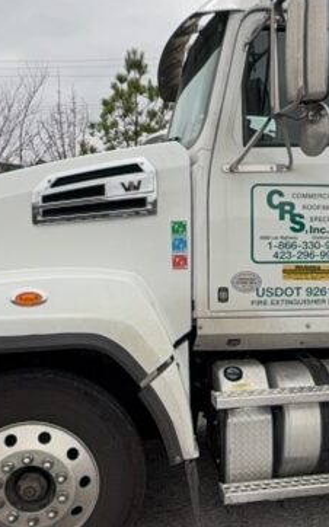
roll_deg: -1.3
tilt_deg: -12.5
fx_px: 603
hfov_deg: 30.1
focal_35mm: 42
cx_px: 237
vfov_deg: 46.6
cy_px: 344
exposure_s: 1/100
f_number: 2.2
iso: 16
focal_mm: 2.22
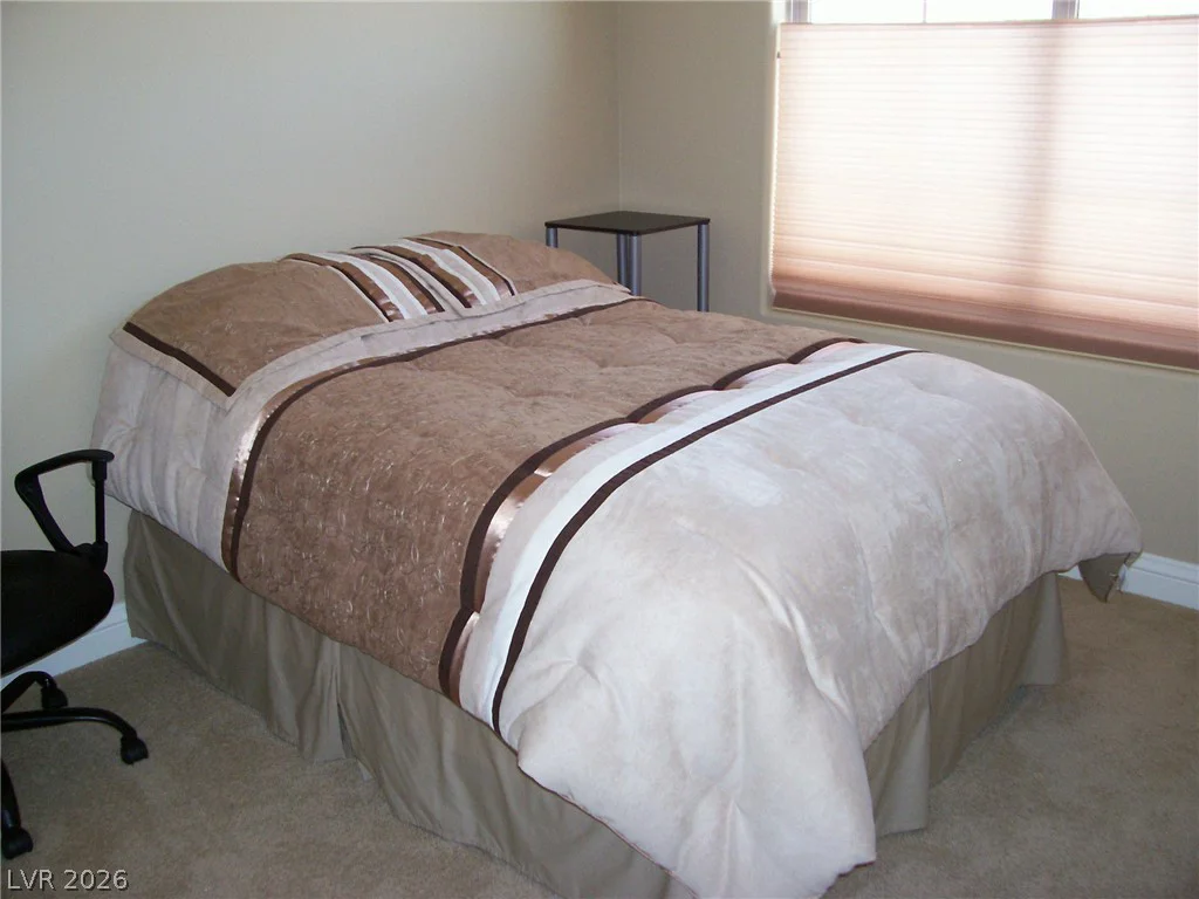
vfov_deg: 41.8
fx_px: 1178
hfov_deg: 54.0
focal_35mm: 34
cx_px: 600
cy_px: 450
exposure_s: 1/112
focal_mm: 5.6
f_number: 2.7
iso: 140
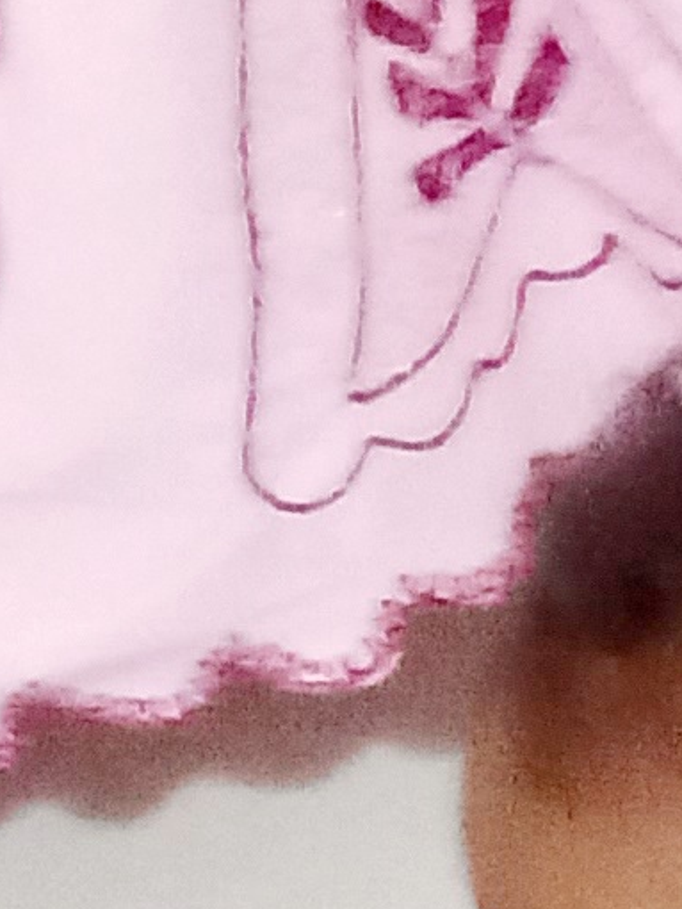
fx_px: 4200
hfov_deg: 8.2
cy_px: 2470
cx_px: 1886
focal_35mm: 160
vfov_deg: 10.1
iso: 1600
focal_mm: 2.67
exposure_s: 1/15
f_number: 2.2
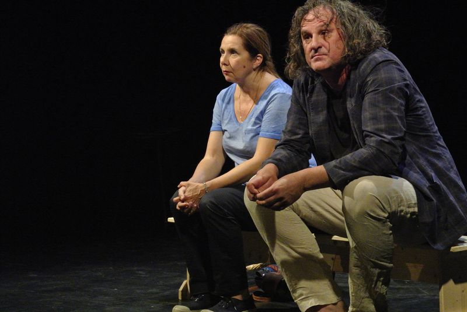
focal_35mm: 166
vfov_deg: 8.3
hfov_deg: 12.4
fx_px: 2155
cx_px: 234
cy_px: 156
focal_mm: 61.6
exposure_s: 1/100
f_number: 8
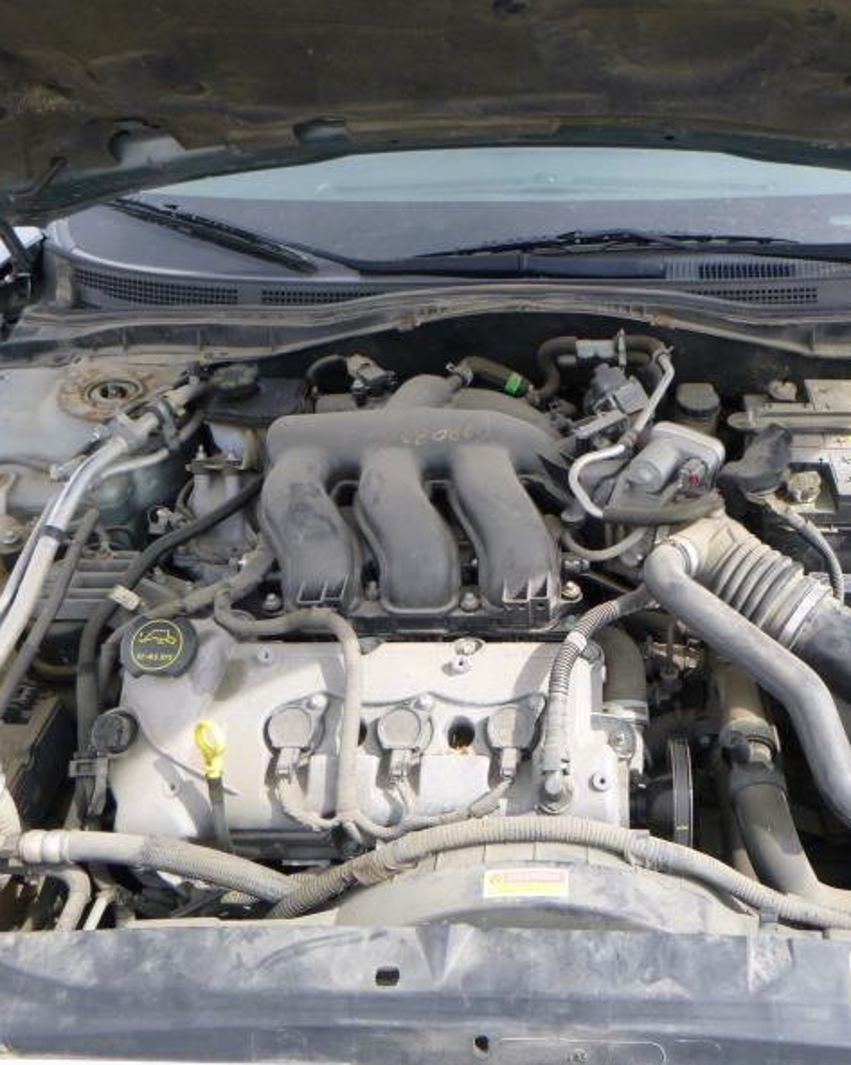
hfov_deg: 43.9
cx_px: 560
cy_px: 536
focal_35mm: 33
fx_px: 1040
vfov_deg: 54.2
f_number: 3.9
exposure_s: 1/160
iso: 100
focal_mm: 4.5
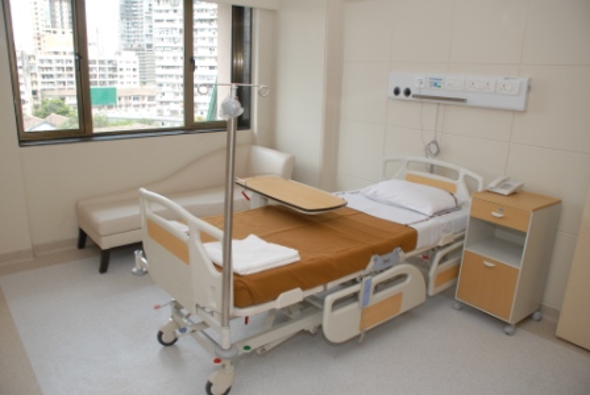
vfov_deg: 48.1
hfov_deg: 67.3
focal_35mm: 27
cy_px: 198
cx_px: 295
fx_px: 443
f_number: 5
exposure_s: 1/60
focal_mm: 18
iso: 200
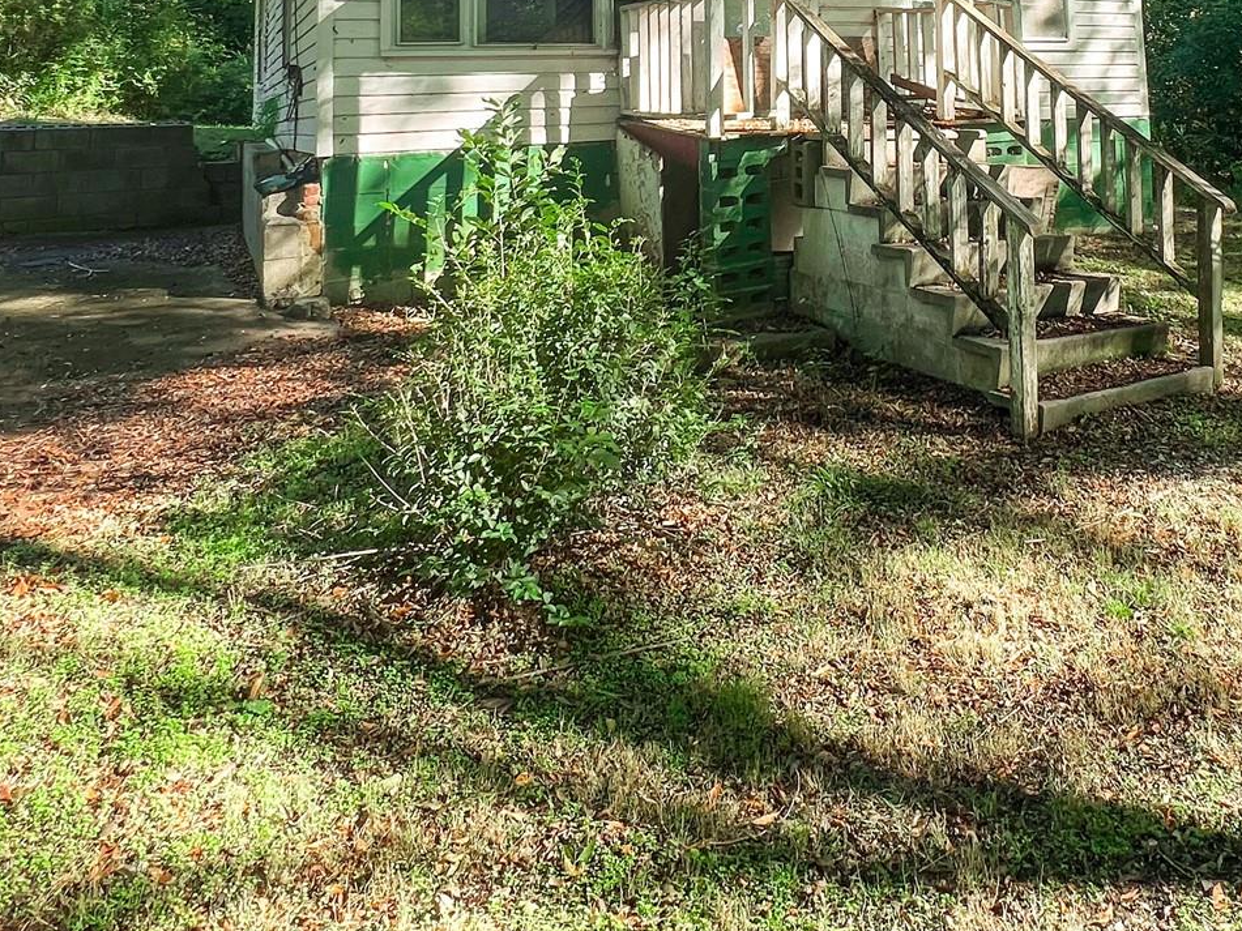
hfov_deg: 62.2
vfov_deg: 42.4
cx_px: 808
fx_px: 1004
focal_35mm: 28
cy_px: -17
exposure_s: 1/100
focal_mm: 1.57
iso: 32
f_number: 1.8
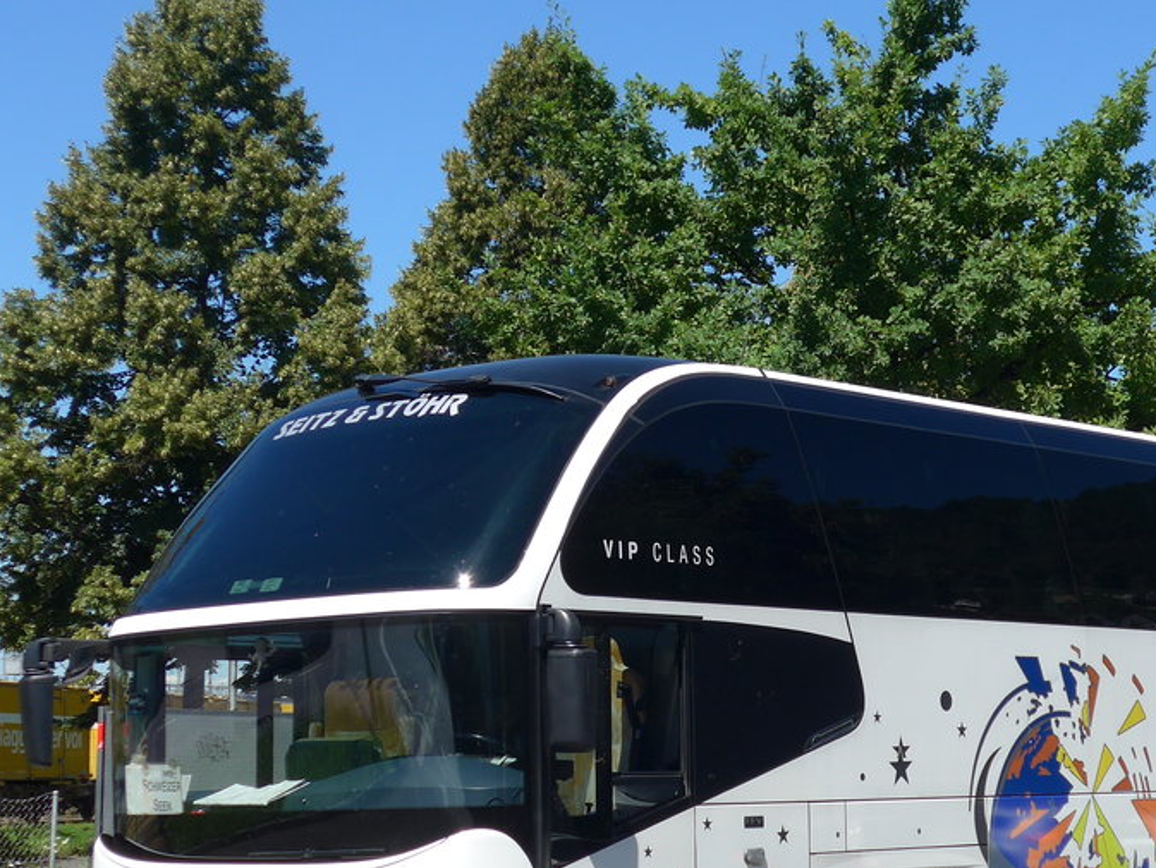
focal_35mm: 82
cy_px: 553
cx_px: 795
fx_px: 2739
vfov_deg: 18.0
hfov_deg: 23.7
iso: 80
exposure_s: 1/1300
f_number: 3
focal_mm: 9.5
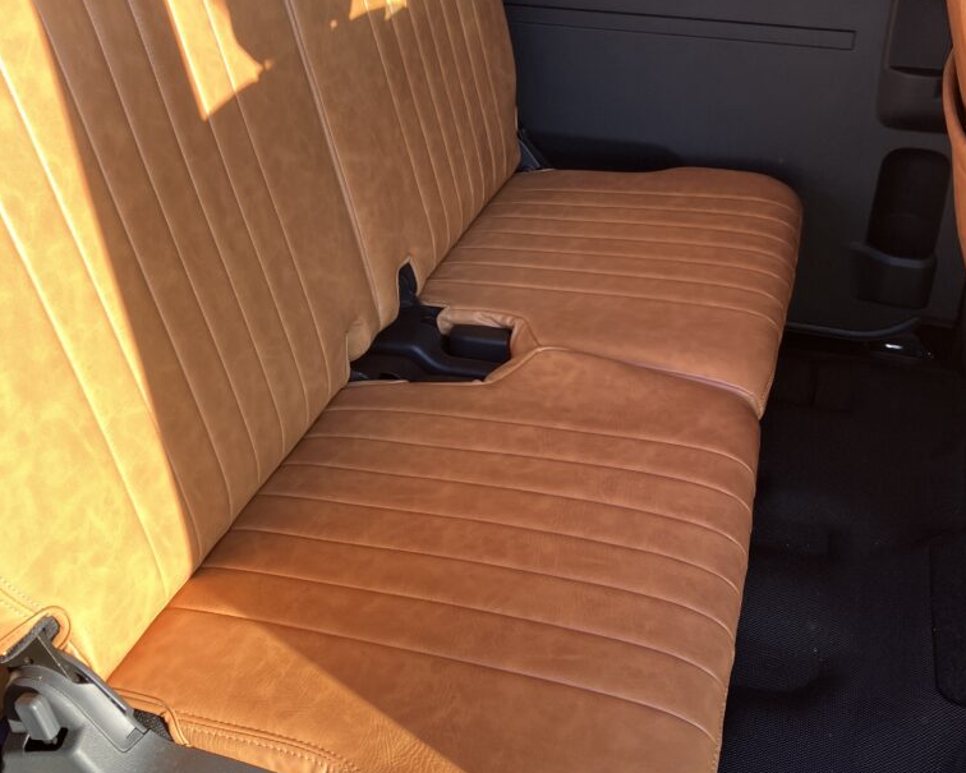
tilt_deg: -28.2
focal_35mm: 37
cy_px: 309
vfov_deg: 40.0
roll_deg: +0.7
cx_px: 482
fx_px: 1058
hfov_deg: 49.1
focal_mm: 3.99
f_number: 1.8
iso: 40
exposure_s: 1/121
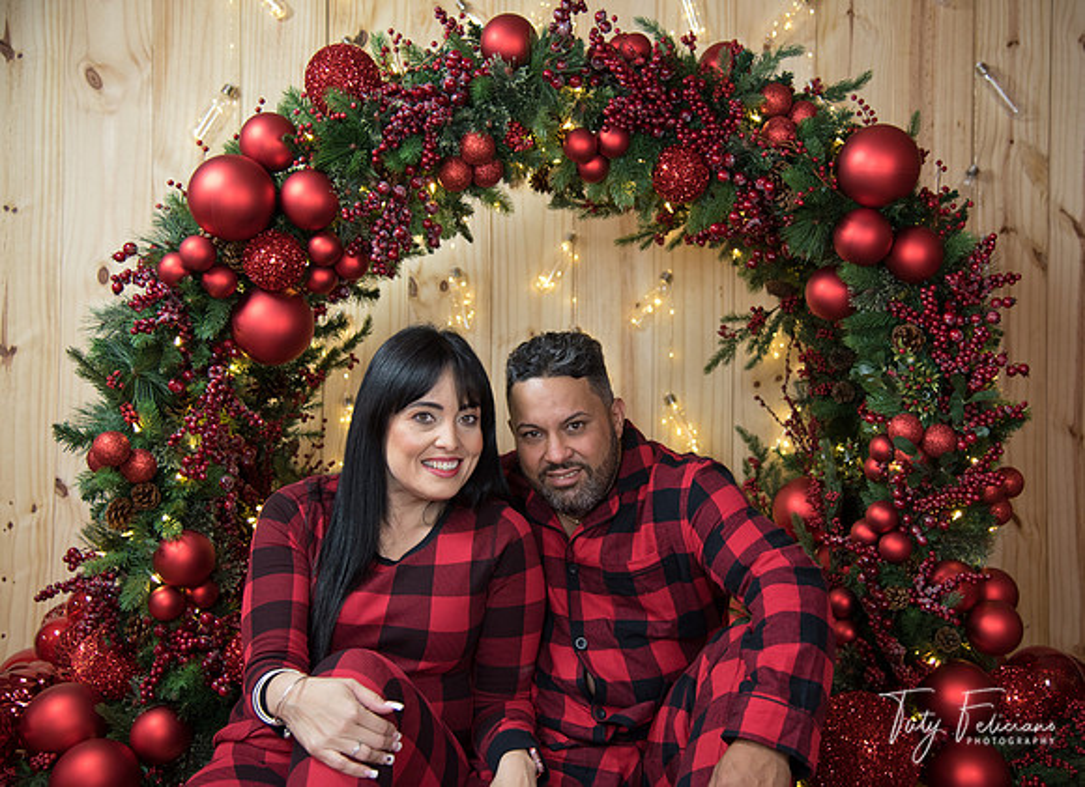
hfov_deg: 40.6
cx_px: 590
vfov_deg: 30.1
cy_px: 394
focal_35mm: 47
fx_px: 1463
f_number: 4
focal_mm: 44
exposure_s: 1/60
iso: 1000
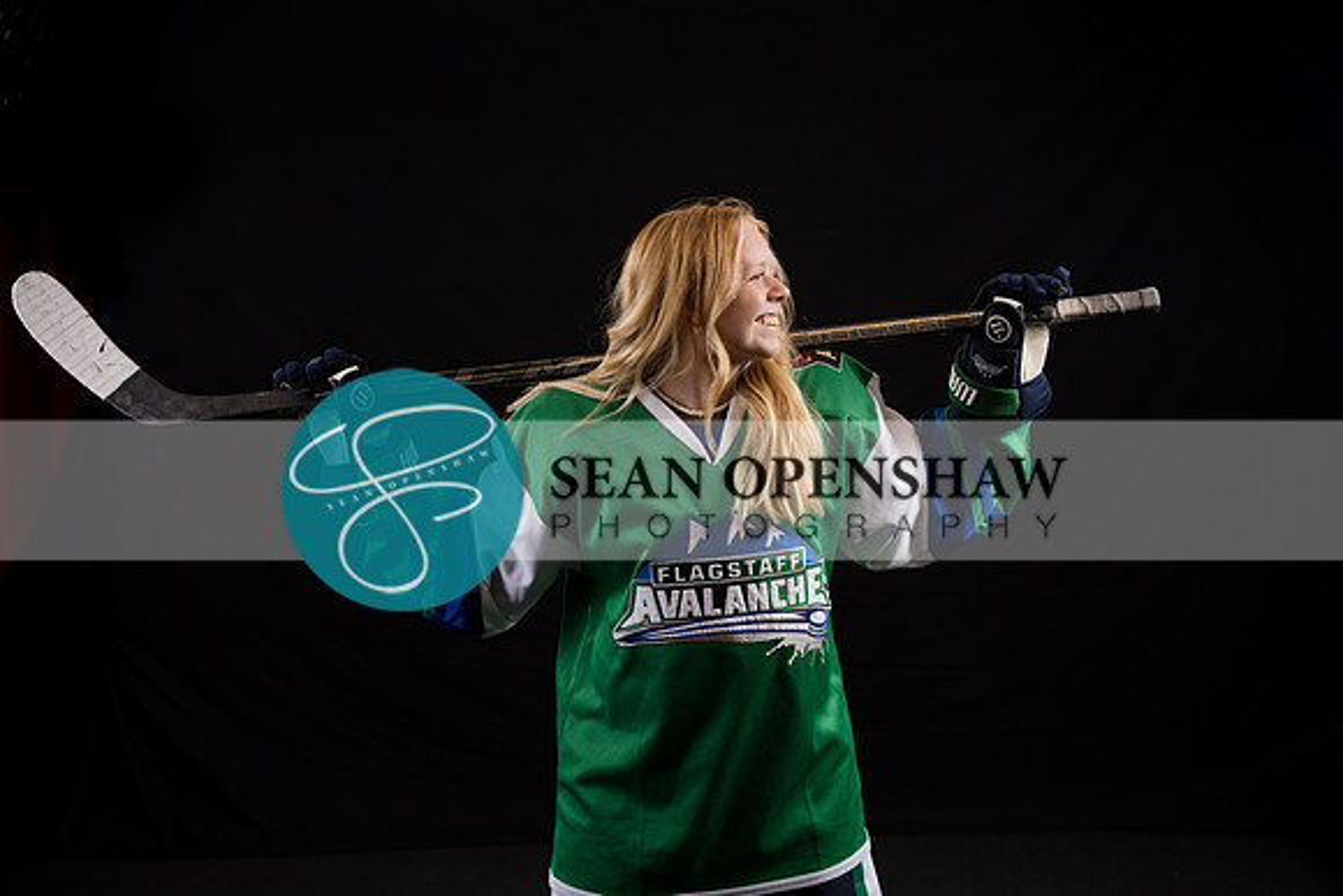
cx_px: 672
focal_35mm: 44
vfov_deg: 30.8
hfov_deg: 44.9
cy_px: 448
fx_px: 1627
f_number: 4
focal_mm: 43.6
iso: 80
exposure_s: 1/160
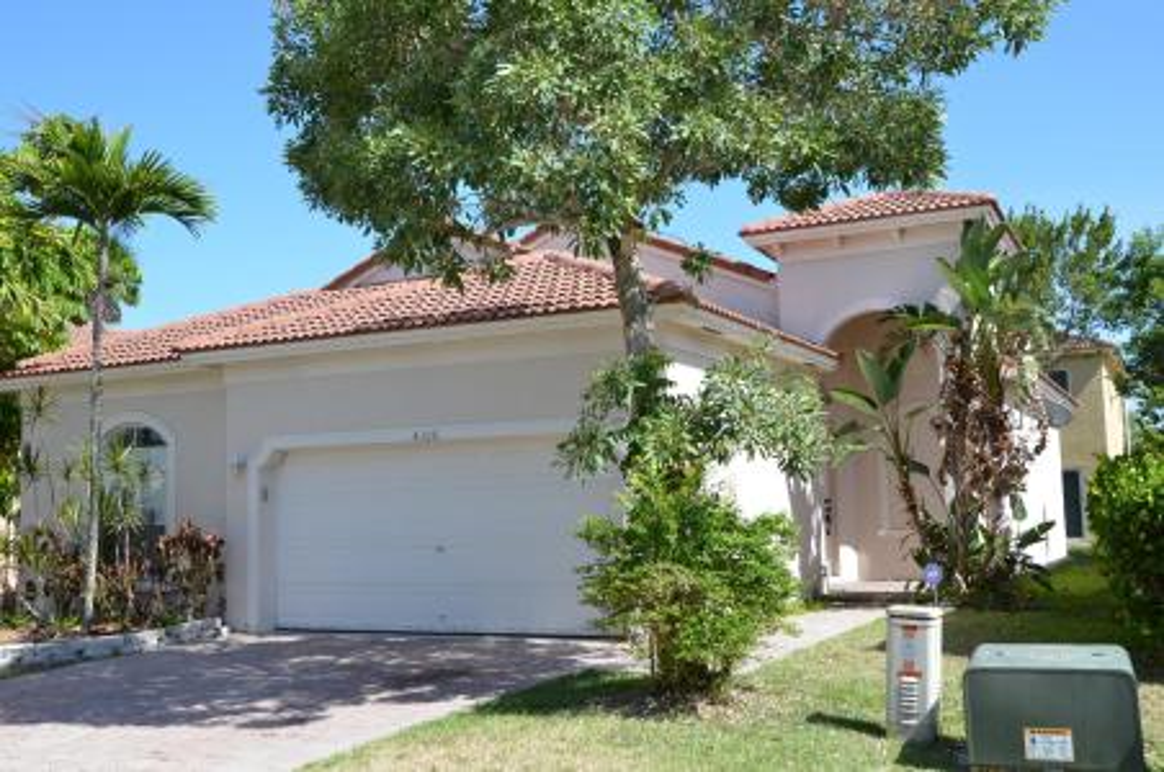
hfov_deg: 49.6
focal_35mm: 39
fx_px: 1259
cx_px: 582
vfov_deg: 34.1
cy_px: 386
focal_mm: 26
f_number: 8
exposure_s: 1/250
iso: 125
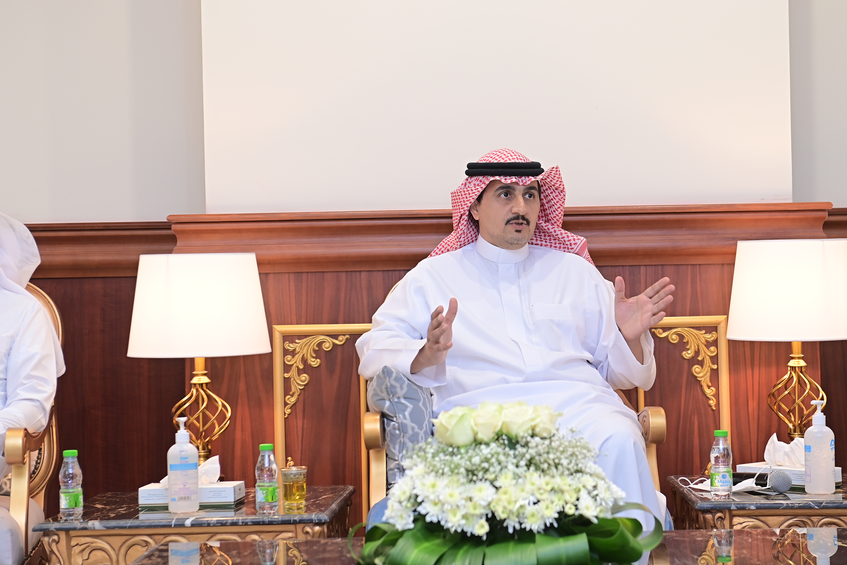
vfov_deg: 16.1
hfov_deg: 23.9
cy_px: 246
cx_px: 495
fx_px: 2000
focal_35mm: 85
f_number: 4.5
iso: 1250
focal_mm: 70
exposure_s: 1/125
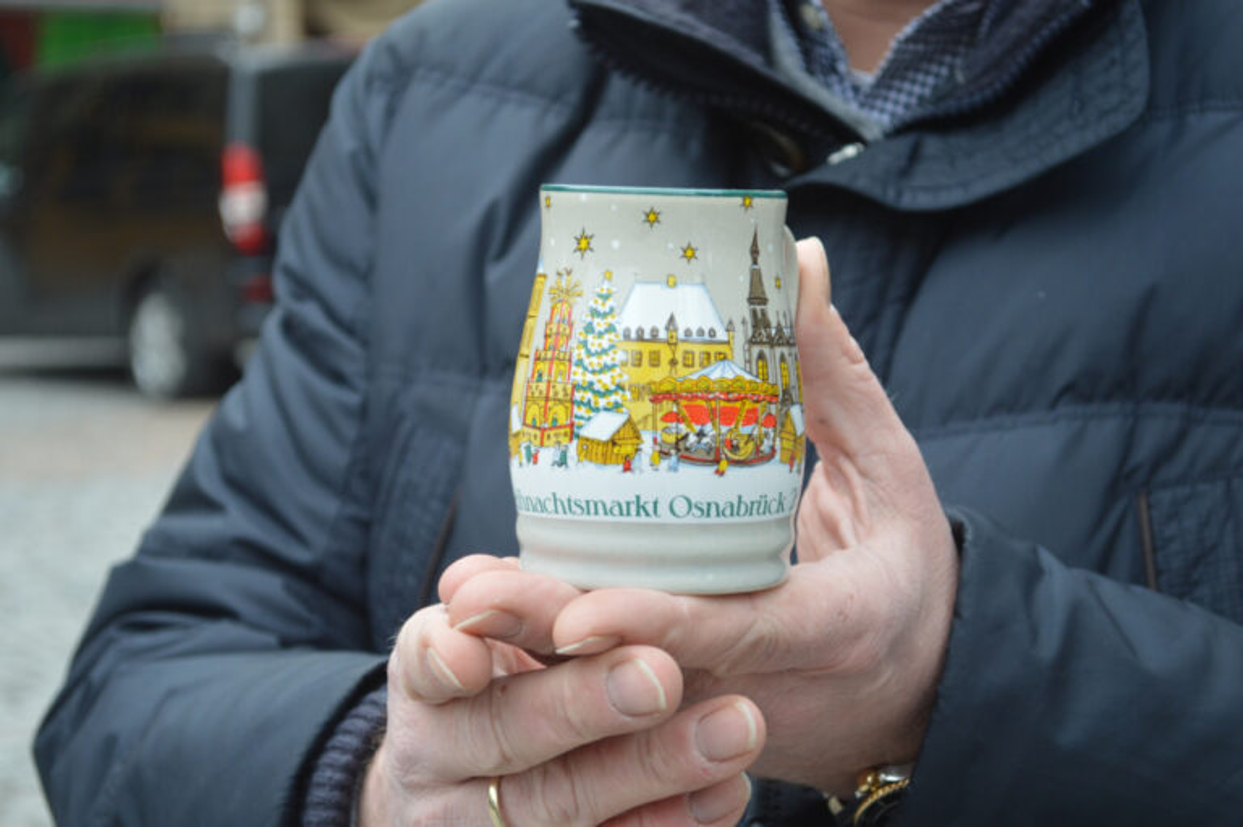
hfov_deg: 24.6
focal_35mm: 82
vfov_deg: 16.5
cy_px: 414
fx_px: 2847
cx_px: 622
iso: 400
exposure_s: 1/60
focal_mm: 55
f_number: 5.6
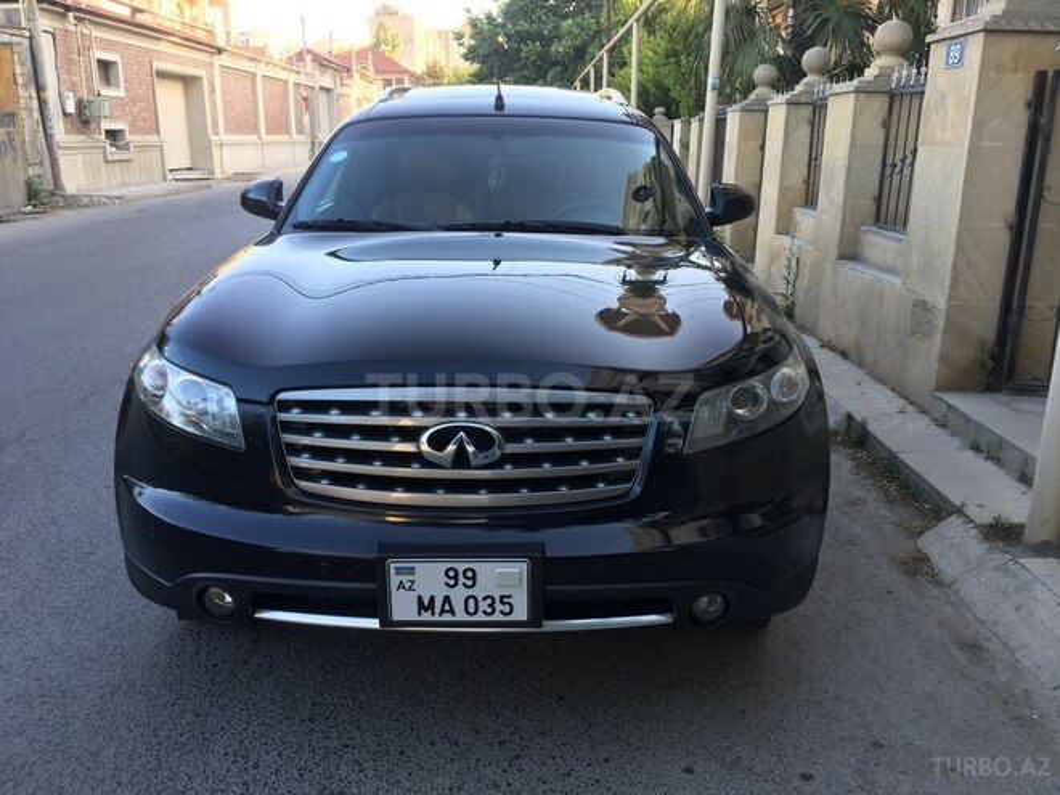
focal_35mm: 29
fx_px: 888
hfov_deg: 61.7
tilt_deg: -16.9
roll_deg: -0.5
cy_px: 398
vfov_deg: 48.2
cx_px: 530
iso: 40
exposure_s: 1/100
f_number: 2.2
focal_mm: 4.15
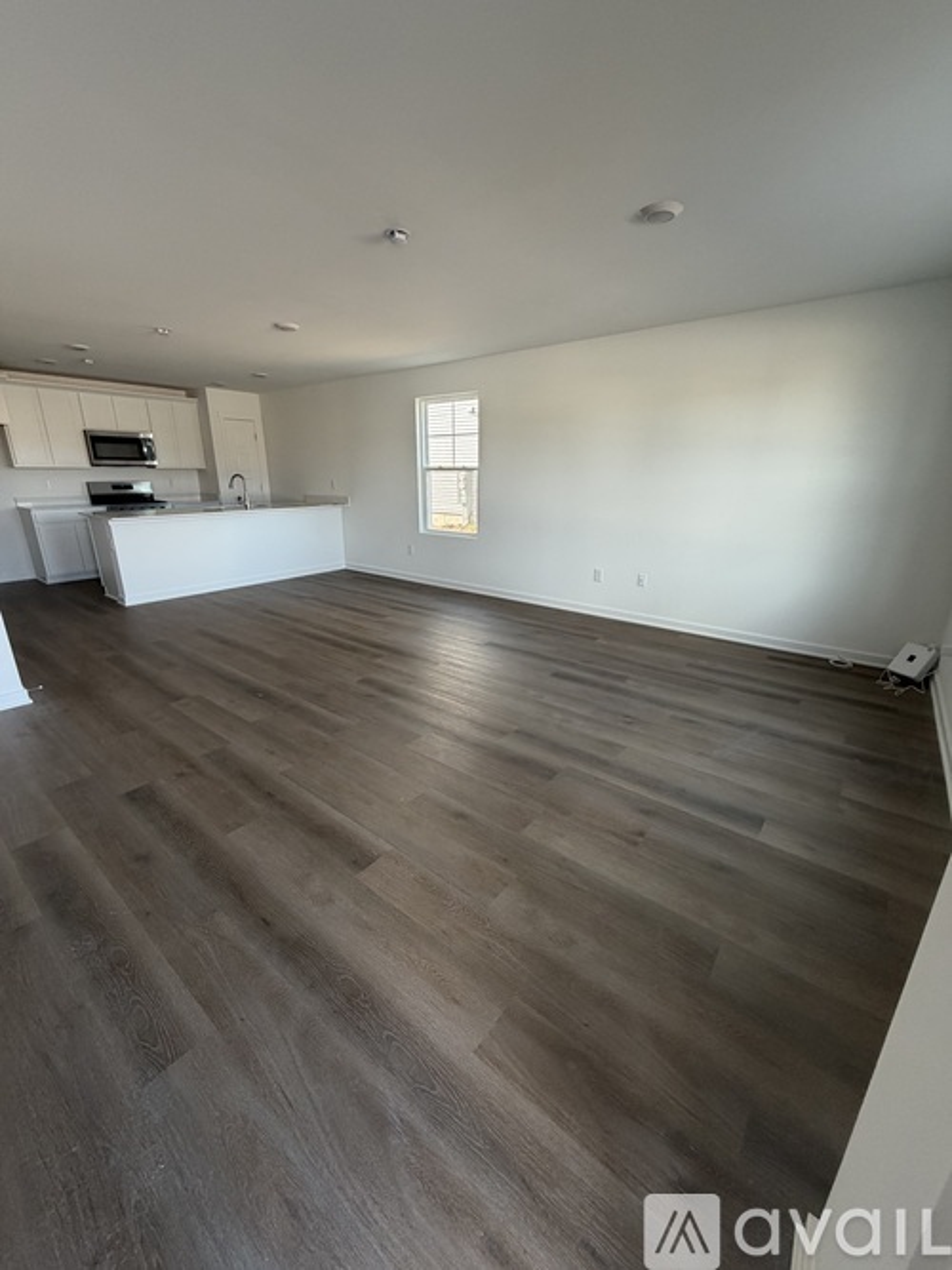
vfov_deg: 102.1
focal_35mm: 14
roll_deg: -0.4
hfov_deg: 85.7
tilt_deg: -17.8
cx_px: 476
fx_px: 514
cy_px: 635
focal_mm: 2.22
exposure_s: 1/121
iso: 160
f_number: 2.2
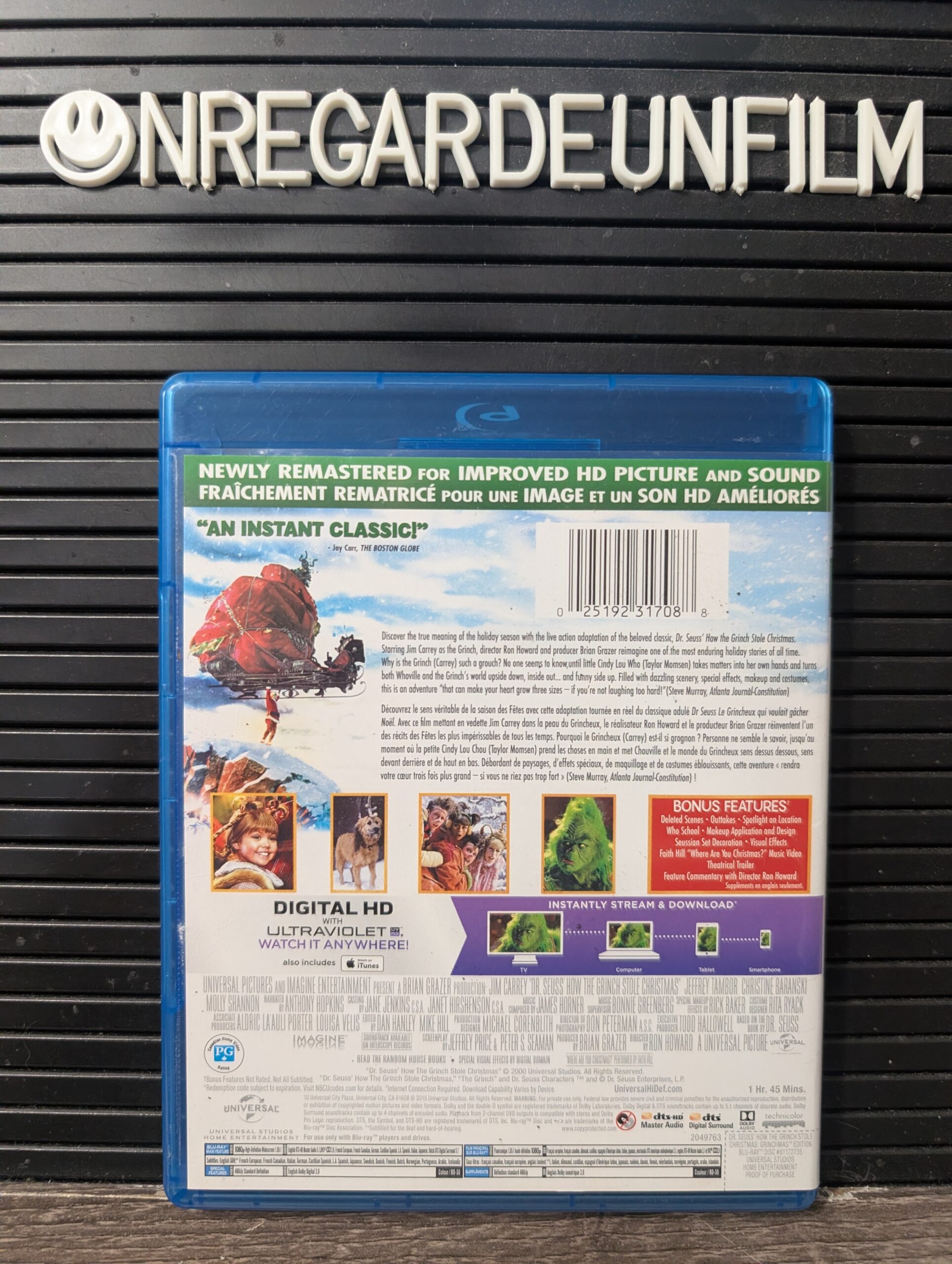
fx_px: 878
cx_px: 476
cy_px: 632
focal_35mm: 24
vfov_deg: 71.5
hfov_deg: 56.9
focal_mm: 6.9
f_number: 1.68
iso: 730
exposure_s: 1/120
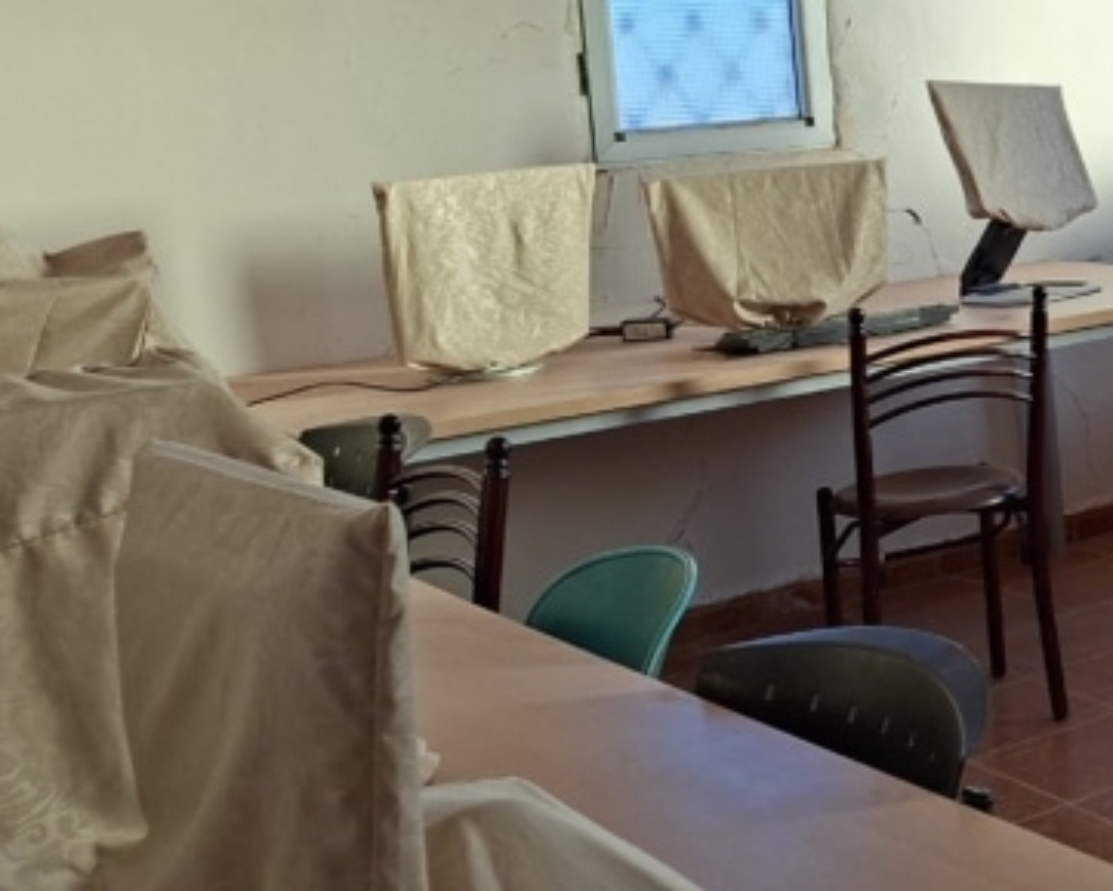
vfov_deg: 24.5
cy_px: 143
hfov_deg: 26.4
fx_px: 2010
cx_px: 1434
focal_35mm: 61
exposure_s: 1/120
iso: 64
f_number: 1.8
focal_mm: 5.54
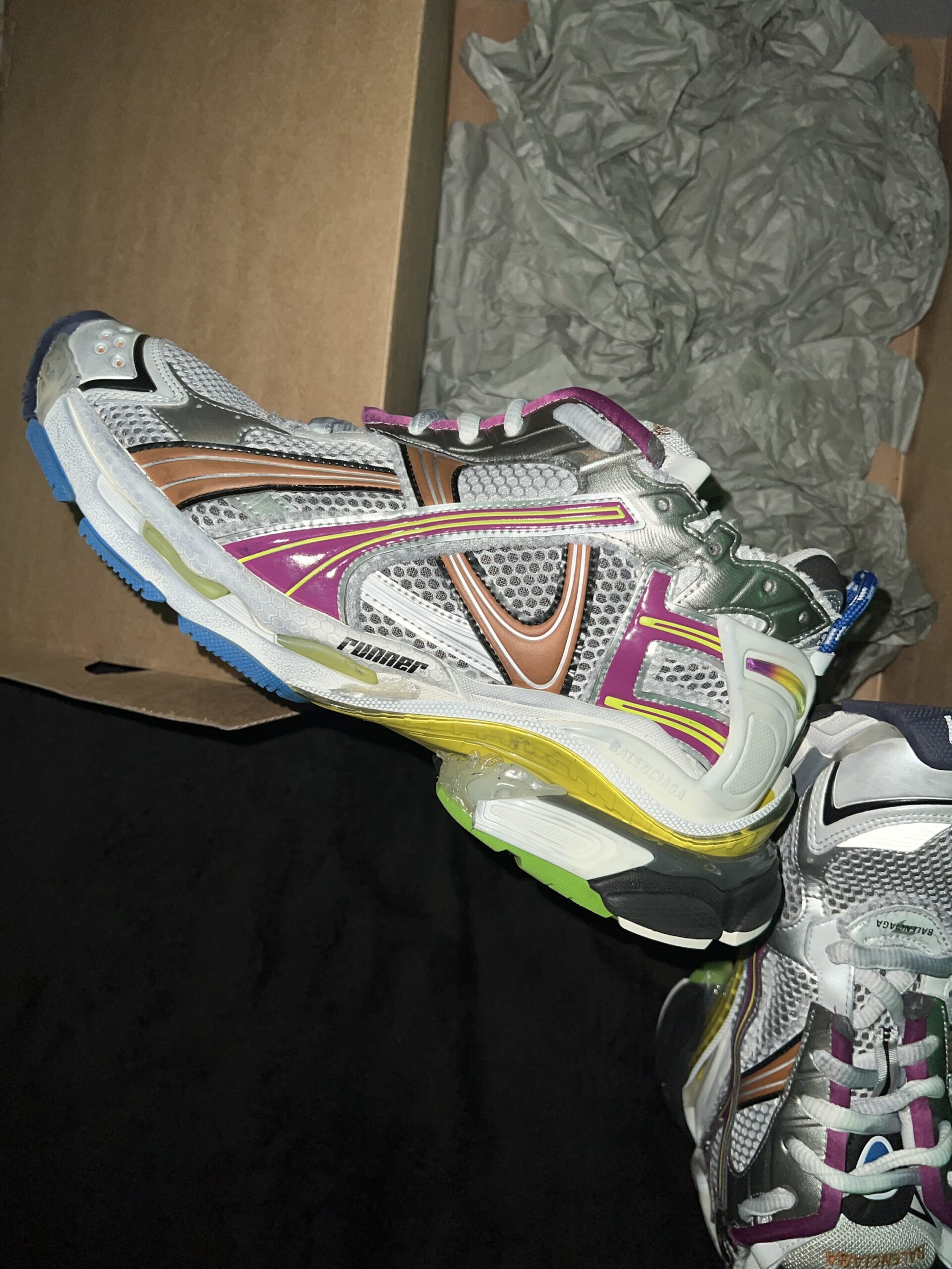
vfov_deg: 67.3
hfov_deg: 53.1
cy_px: 634
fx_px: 953
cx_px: 476
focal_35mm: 26
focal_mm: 5.7
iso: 32
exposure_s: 1/4
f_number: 1.5
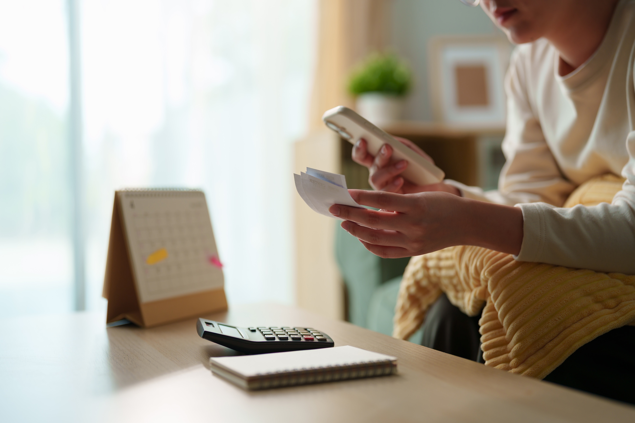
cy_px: 212
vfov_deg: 27.0
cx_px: 318
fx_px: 882
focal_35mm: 50
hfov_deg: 39.6
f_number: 1.8
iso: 100
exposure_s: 1/250
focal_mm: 50
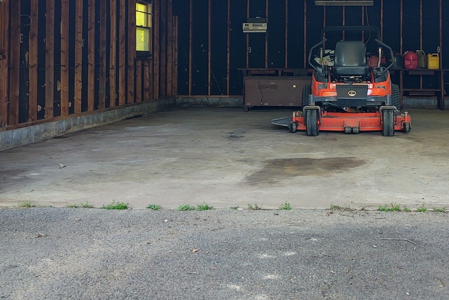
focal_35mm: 51
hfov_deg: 38.1
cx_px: 324
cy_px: 44
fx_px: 636
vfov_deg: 25.8
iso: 100
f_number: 1.7
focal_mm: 4.75
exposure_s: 1/103
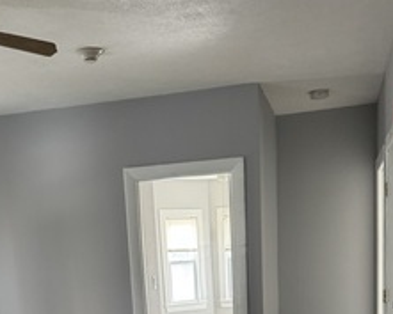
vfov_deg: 25.5
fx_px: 617
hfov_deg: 35.3
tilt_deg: -12.5
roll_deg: +3.6
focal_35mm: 53
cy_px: 383
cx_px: 175
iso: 250
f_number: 1.78
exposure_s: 1/60
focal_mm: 6.76
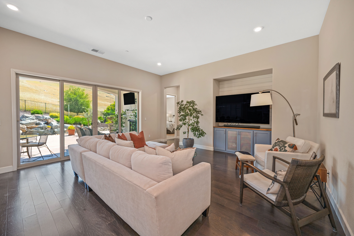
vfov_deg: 81.2
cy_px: 118
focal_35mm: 14
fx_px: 138
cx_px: 177
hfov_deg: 104.3
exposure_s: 1/80
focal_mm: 14
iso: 640
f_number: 6.3
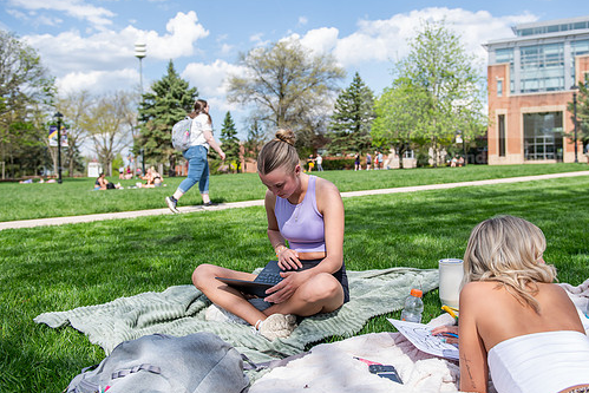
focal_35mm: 36
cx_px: 325
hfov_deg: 53.0
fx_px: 589
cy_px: 182
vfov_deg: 36.9
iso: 100
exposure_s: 1/800
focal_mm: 31
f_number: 3.5
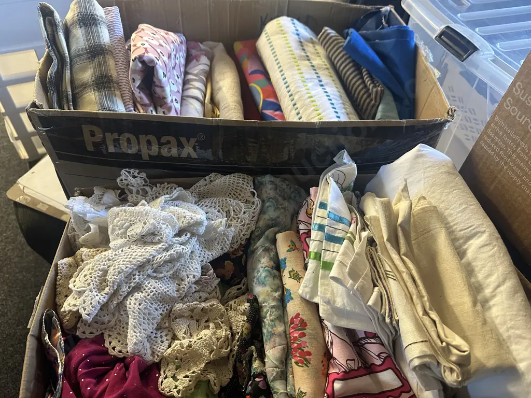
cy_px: 199
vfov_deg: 56.8
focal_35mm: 24
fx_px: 368
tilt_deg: -50.6
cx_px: 266
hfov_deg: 71.6
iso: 250
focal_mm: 6.86
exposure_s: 1/50
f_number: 1.78
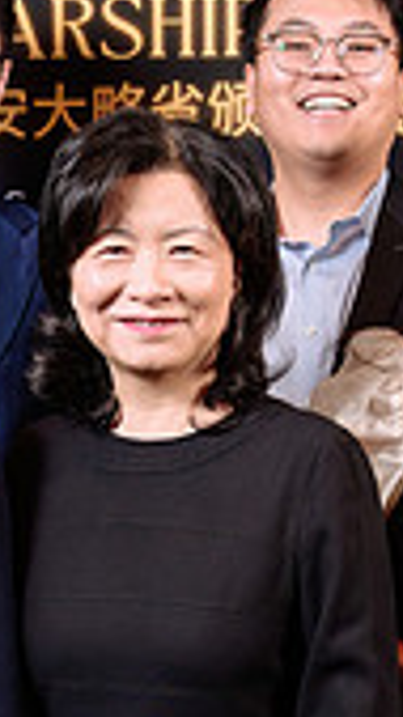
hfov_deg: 10.5
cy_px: 442
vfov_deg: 18.6
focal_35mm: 115
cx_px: 148
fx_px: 2186
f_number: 4
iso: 500
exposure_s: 1/125
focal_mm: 28.5
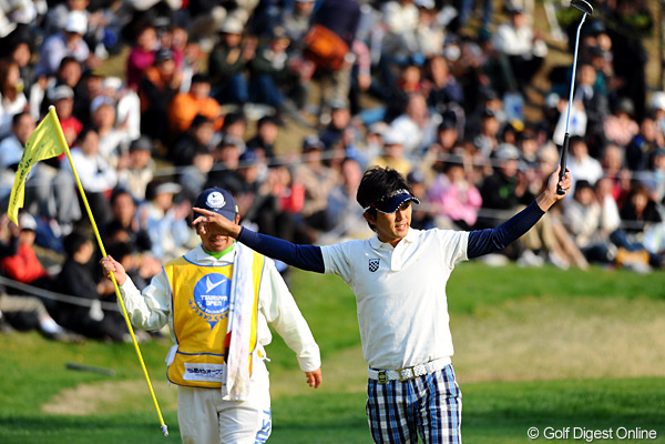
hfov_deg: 6.9
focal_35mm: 300
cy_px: 222
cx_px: 332
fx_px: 5541
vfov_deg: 4.6
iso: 640
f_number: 4
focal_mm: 300
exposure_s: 1/2000
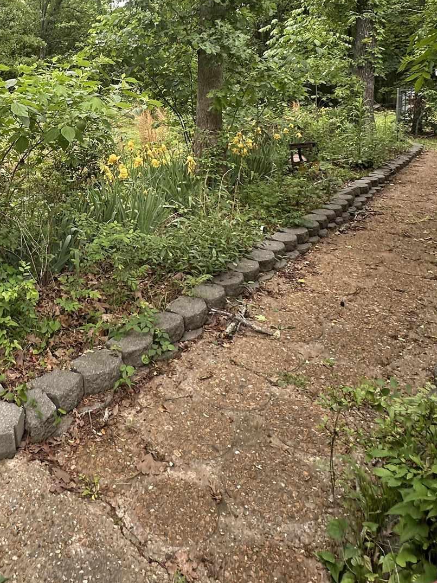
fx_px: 505
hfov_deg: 44.5
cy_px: 107
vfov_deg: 55.2
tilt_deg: -5.4
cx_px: 87
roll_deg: +0.9
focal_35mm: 30
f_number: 2.2
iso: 40
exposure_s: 1/218
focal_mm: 2.22
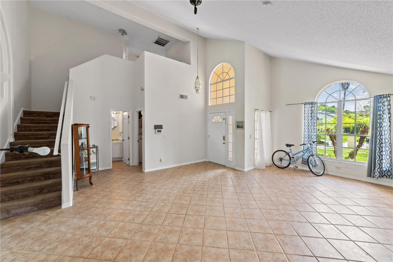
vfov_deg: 81.2
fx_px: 153
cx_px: 196
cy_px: 131
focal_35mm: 14
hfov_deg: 104.2
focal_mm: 14
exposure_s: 1/2.5
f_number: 11
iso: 160
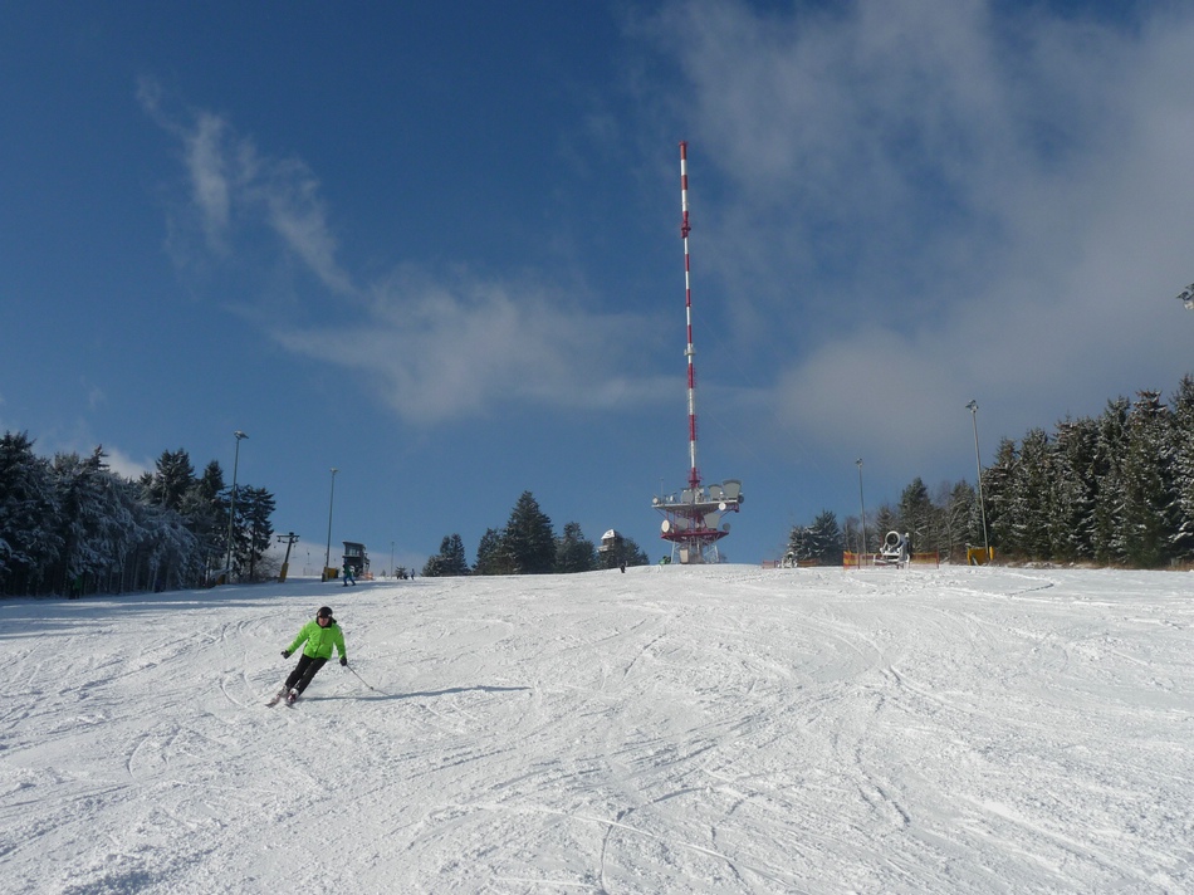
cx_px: 597
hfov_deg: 56.8
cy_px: 448
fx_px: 1103
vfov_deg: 44.1
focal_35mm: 32
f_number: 8
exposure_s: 1/500
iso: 100
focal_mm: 5.3
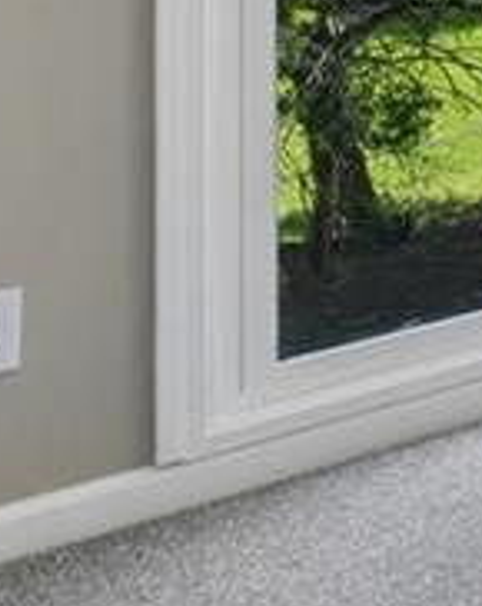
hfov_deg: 10.2
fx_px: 1323
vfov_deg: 21.4
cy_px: -316
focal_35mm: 74
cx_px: 1596
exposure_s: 1/20
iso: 400
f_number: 13
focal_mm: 14
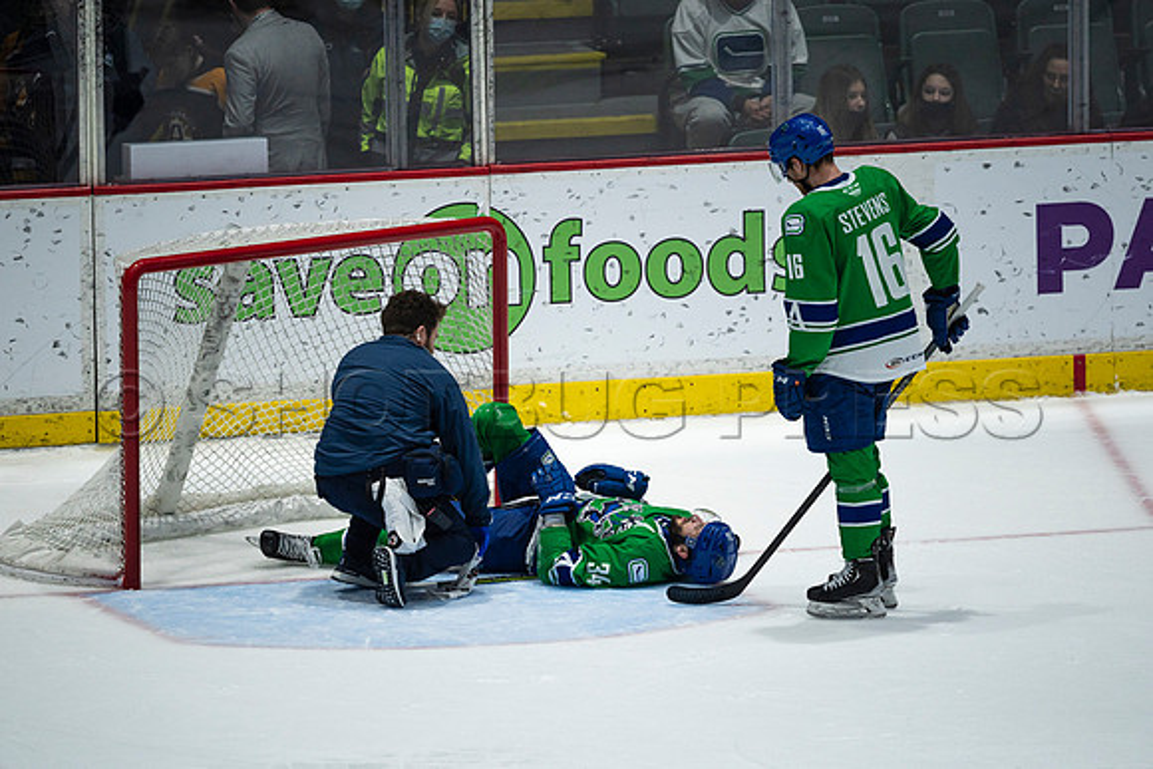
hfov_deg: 3.4
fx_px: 19220
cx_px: 576
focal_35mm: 600
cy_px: 384
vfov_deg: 2.3
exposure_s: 1/1000
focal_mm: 600
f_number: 4
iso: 1600
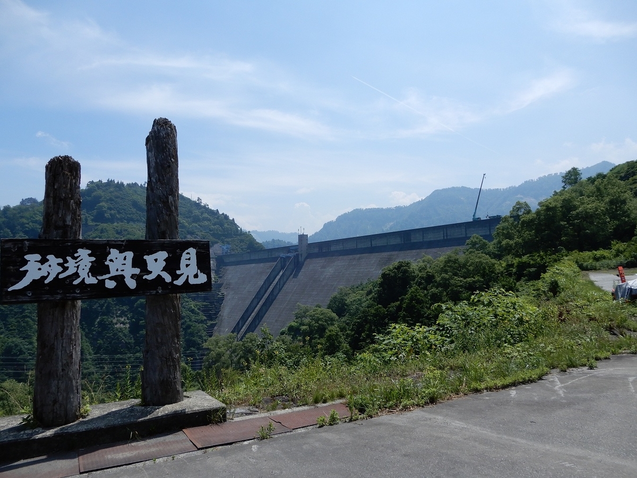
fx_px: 442
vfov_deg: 56.8
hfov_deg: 71.6
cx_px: 318
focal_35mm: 24
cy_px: 239
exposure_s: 1/1250
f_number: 4
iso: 80
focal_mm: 4.3
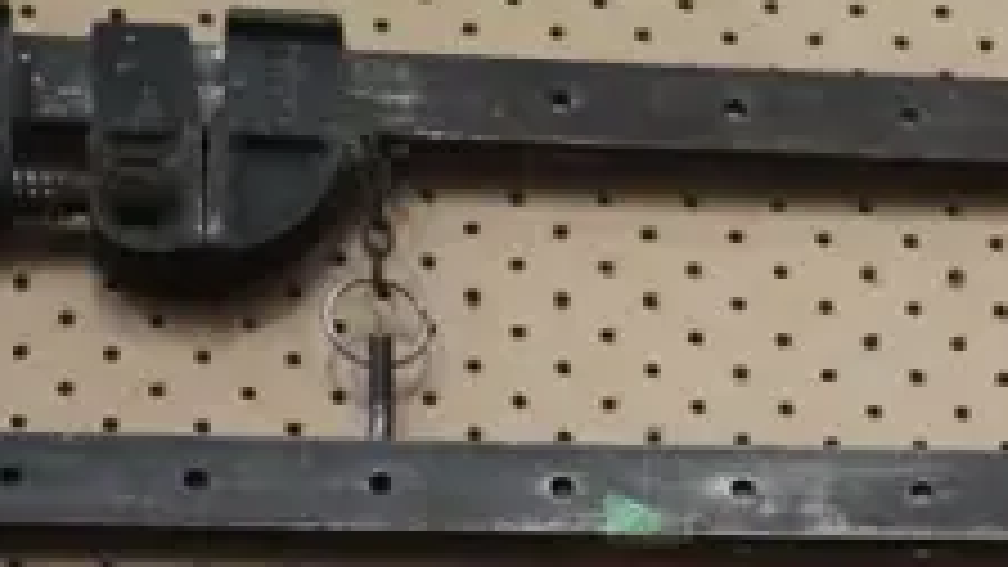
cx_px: 1742
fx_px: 6655
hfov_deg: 8.4
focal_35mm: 249
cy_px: 1683
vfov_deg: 4.7
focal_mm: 25
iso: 3200
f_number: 4.5
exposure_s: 1/320
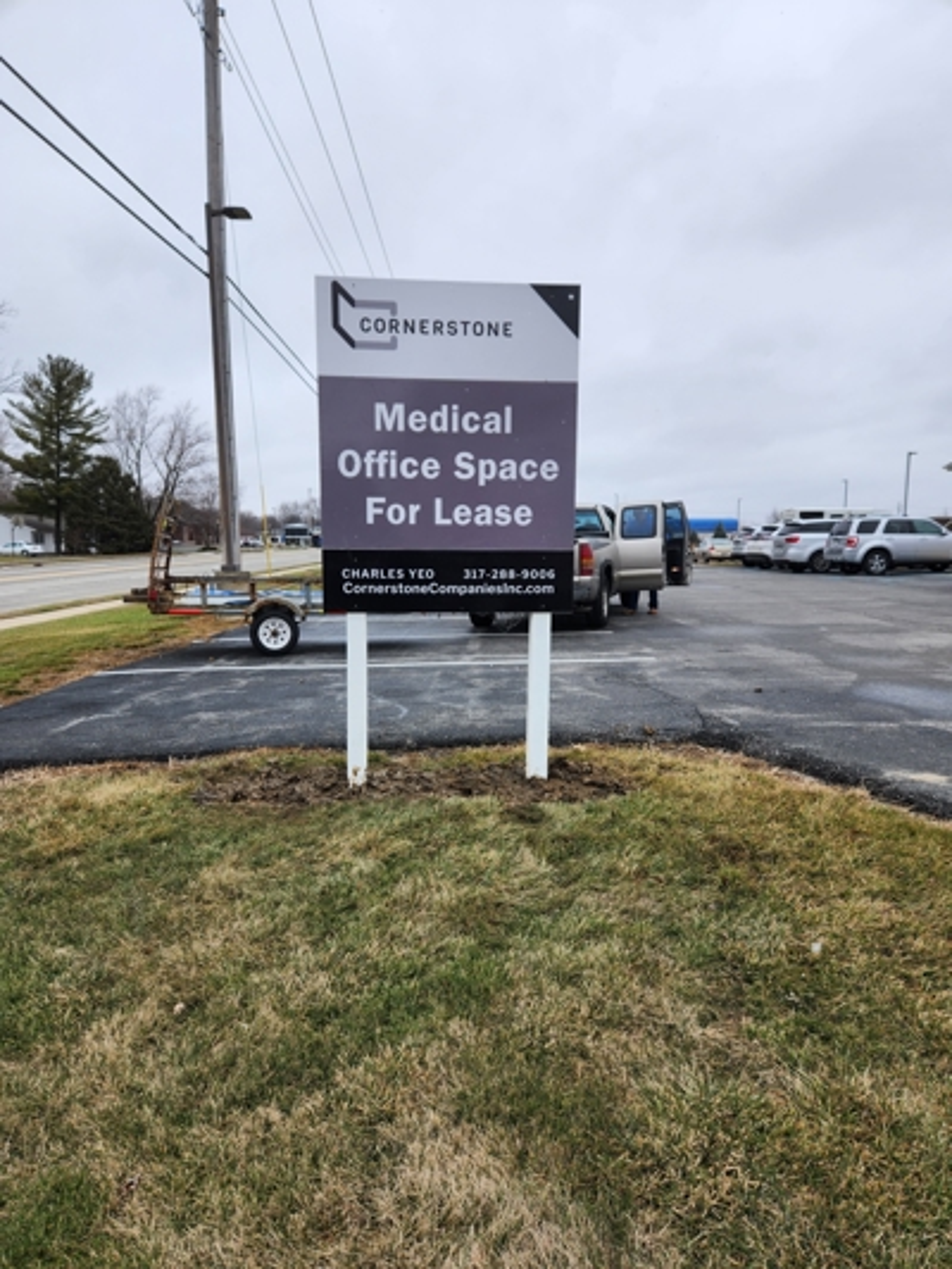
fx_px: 843
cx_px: 476
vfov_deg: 73.9
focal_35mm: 23
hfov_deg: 58.9
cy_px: 634
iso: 20
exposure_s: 1/270
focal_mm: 5.4
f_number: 1.8
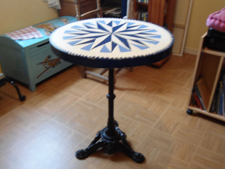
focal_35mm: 37
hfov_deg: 50.1
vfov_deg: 38.7
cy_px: 84
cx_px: 112
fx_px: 240
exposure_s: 1/8
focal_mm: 6.7
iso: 400
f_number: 3.2
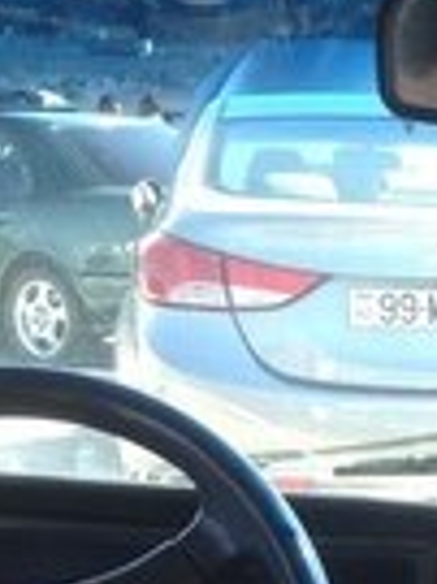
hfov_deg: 11.4
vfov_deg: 14.5
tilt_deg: -17.5
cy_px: 800
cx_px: 446
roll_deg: -1.2
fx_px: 2175
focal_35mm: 129
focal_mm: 4.28
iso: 50
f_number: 2.4
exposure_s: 1/125
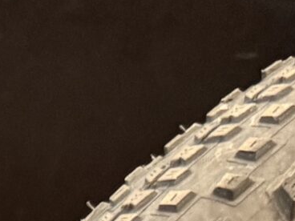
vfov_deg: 8.0
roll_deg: +0.3
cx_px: -453
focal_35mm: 167
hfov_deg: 10.1
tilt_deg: -27.3
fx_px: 1423
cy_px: 592
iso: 320
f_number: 1.78
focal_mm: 6.76
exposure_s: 1/50
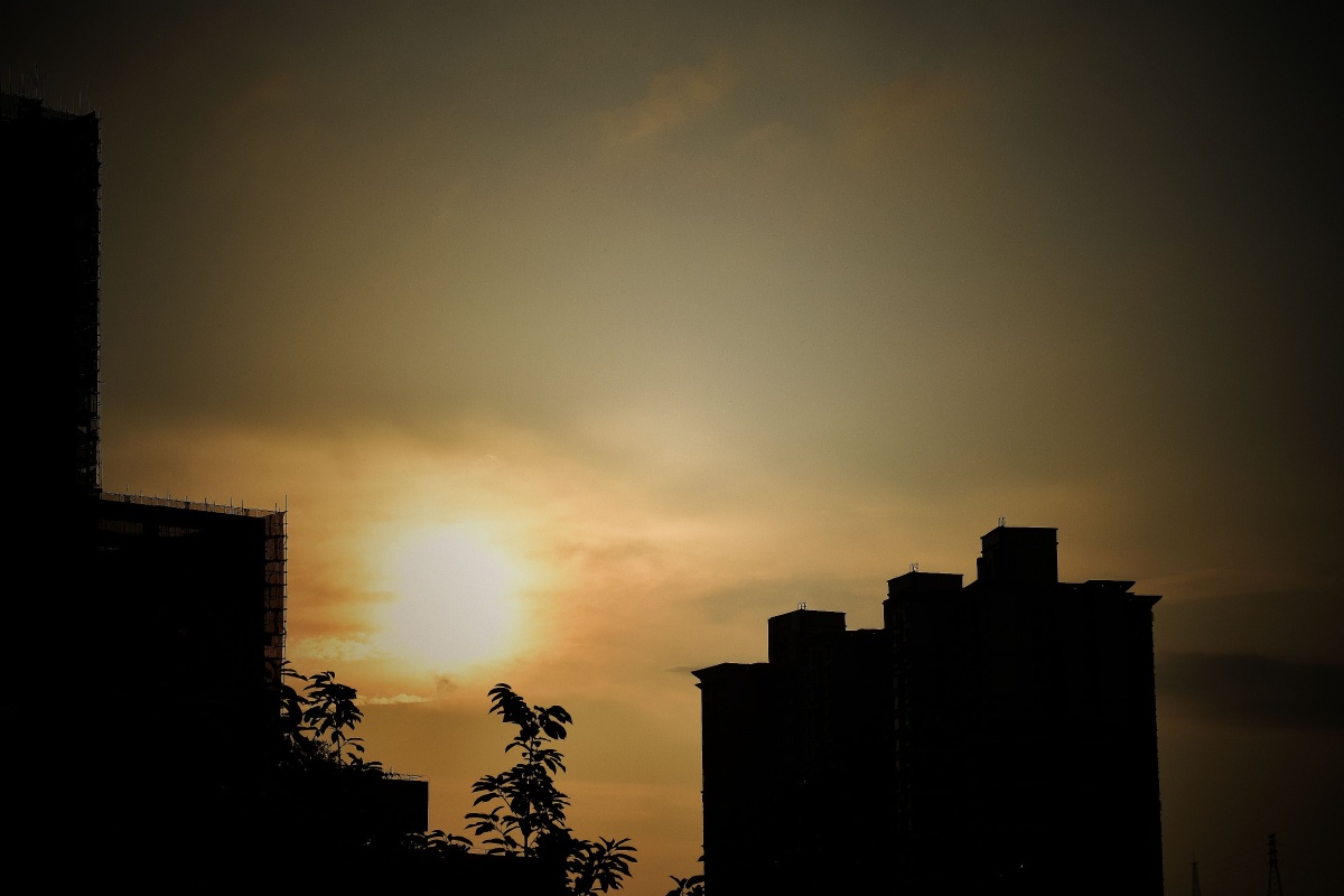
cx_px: 672
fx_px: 3360
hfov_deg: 22.6
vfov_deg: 15.2
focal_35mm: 90
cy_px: 448
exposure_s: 1/1000
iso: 100
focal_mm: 60
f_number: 8
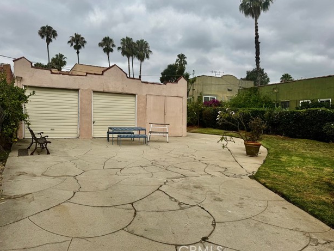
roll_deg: -0.9
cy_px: 128
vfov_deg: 54.9
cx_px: 163
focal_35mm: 25
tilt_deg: -1.7
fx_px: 241
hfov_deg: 69.4
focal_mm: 6.76
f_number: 1.78
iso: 80
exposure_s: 1/5348
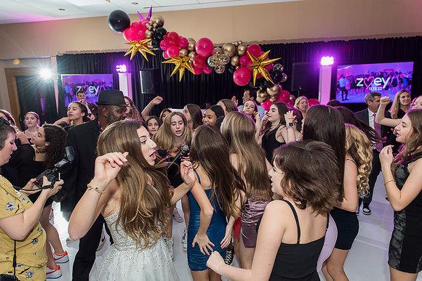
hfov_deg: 73.7
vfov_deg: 53.2
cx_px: 211
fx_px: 281
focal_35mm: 24
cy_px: 140
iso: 1000
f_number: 4
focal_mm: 24
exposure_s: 1/100
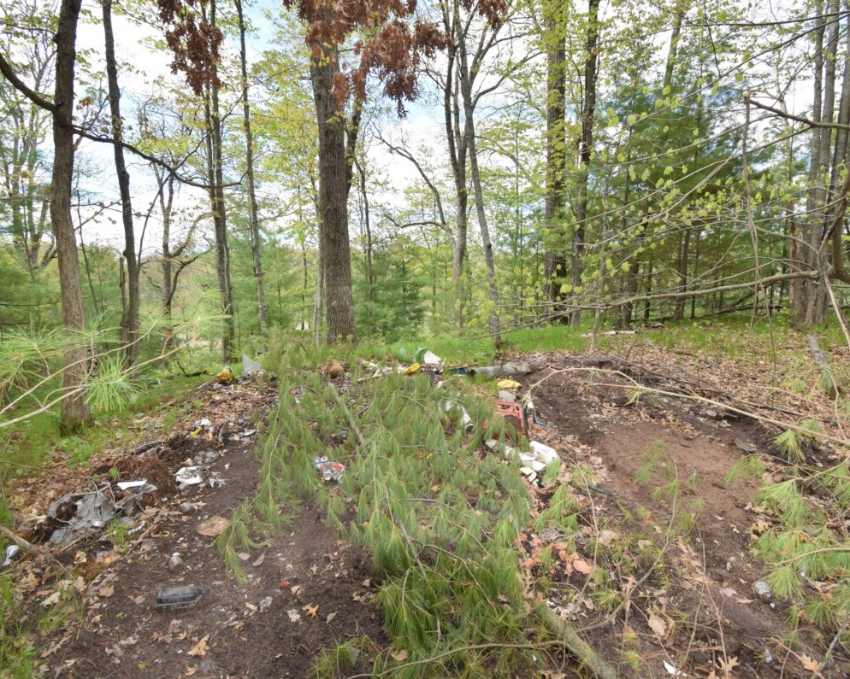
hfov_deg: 89.6
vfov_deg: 77.0
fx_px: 428
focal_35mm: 17
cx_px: 422
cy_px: 339
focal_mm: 10
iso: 320
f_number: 8
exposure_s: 1/200
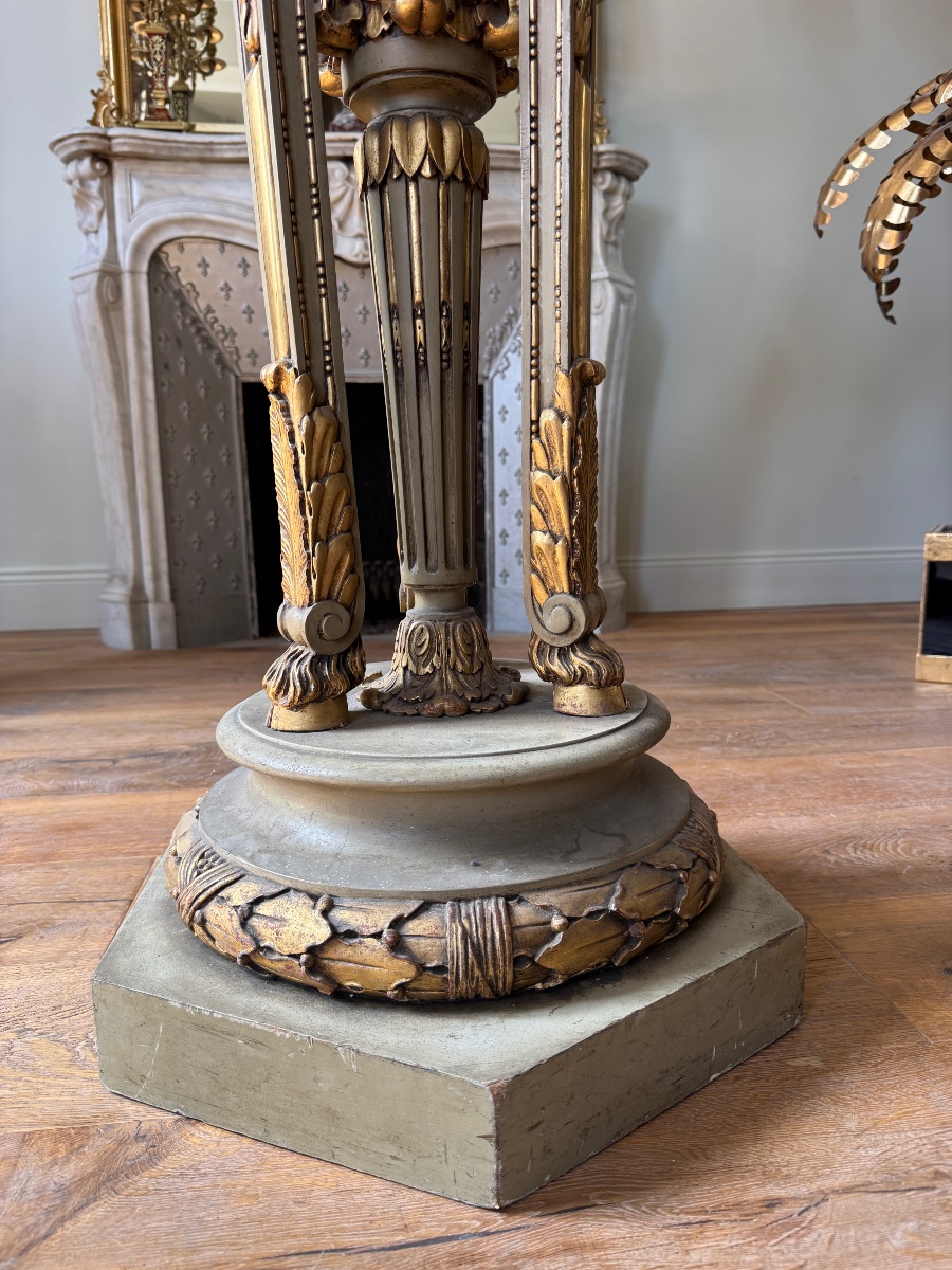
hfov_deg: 56.8
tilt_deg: -9.0
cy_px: 635
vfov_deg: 71.6
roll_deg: +1.2
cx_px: 476
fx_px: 880
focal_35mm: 24
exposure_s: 1/121
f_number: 1.78
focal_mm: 6.76
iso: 125
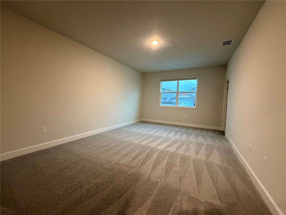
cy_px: 108
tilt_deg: -3.6
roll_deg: -1.6
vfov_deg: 85.7
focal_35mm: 14
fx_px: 116
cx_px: 143
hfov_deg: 102.1
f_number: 2.2
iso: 640
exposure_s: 1/60
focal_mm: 2.22
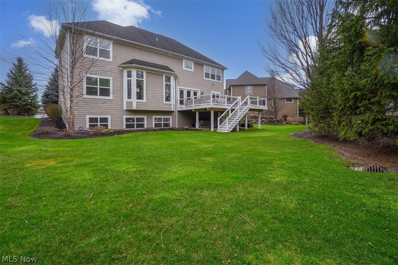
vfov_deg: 77.3
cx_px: 199
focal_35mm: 15
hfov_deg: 100.4
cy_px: 132
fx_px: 166
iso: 100
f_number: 8
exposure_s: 1/40
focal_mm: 10
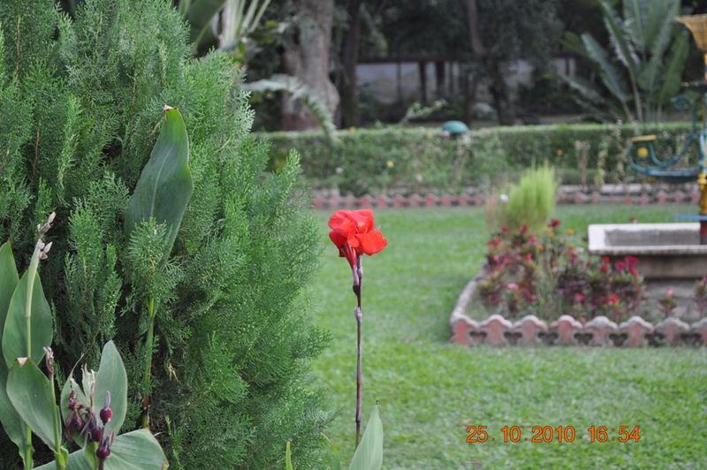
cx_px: 354
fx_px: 1619
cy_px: 235
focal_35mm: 82
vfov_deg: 16.5
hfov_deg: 24.6
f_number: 5.6
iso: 400
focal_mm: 55
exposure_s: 1/100
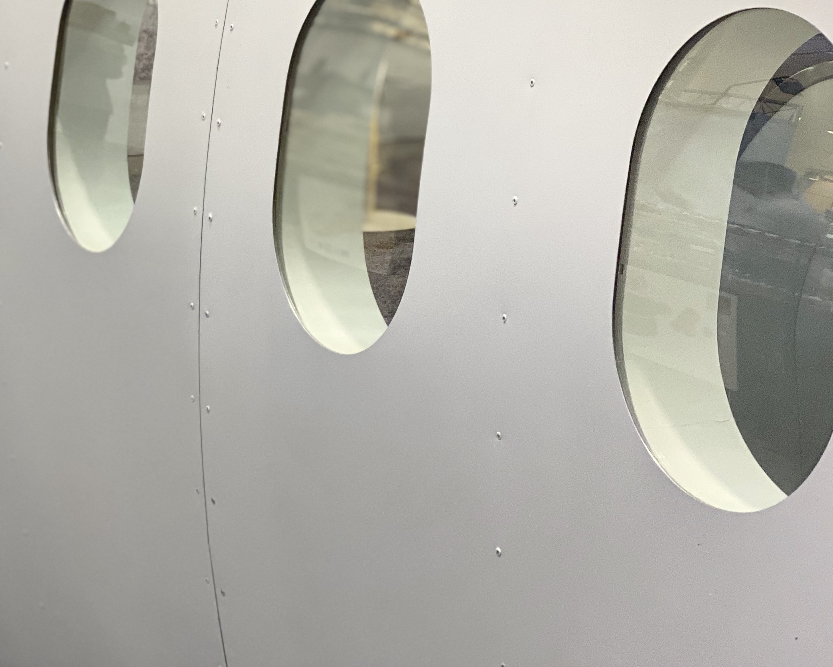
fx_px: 2416
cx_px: 214
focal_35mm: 98
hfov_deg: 19.4
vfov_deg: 15.5
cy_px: 73
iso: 160
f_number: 2
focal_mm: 6
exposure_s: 1/100
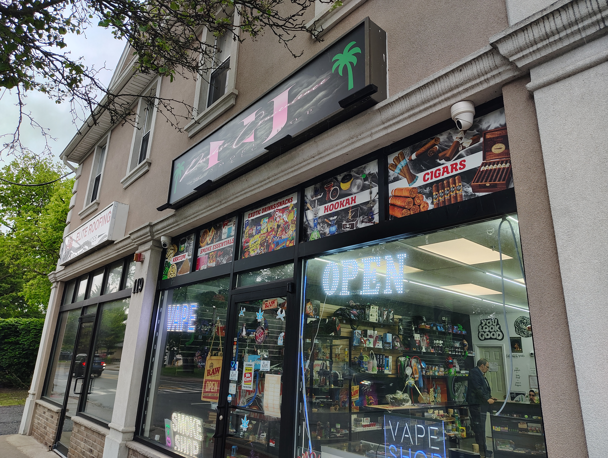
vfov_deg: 56.9
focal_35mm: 24
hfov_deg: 71.5
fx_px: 422
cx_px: 304
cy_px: 229
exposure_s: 1/120
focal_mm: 5.56
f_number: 1.8
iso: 275
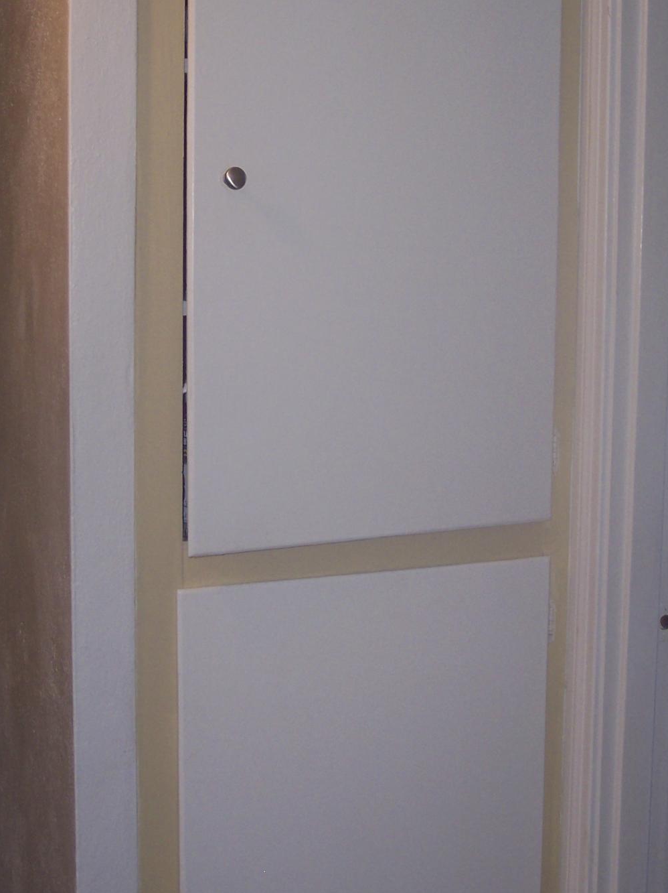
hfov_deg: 25.6
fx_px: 1468
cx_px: 414
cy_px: 358
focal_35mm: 57
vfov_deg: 33.7
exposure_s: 1/30
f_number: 2.8
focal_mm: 8
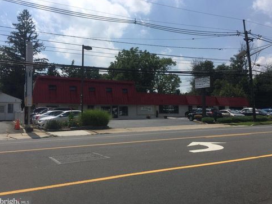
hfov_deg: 59.9
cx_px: 138
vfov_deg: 46.9
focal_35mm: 30
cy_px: 102
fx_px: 236
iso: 32
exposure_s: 1/4405
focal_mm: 4.15
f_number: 2.2
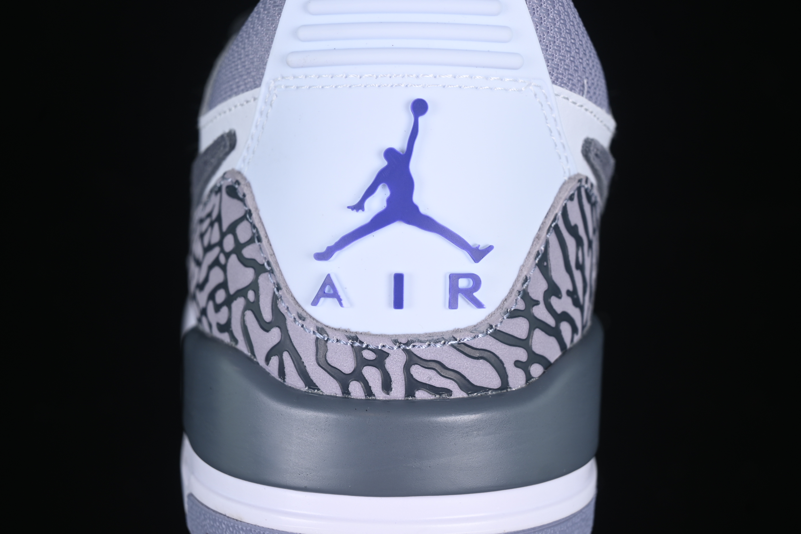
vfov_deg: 18.2
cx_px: 400
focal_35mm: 75
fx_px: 1669
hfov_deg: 27.0
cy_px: 267
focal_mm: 50
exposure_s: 1/60
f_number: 7.1
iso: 160
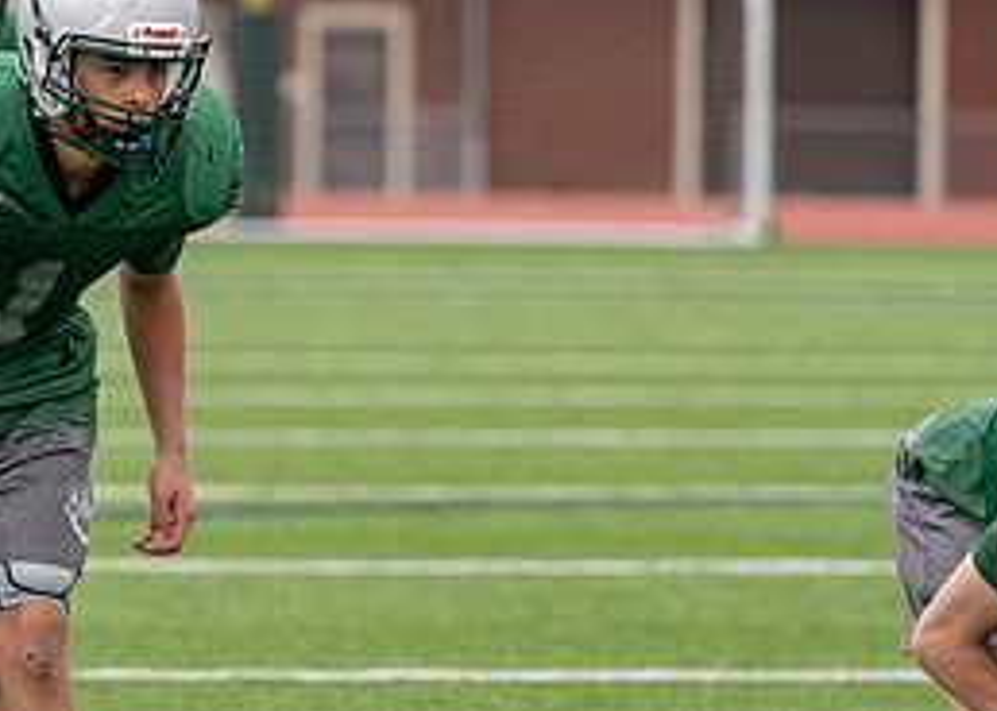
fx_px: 9594
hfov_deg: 5.9
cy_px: 394
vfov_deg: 4.2
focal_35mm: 339
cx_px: 128
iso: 200
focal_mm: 141
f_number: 2.8
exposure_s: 1/2500
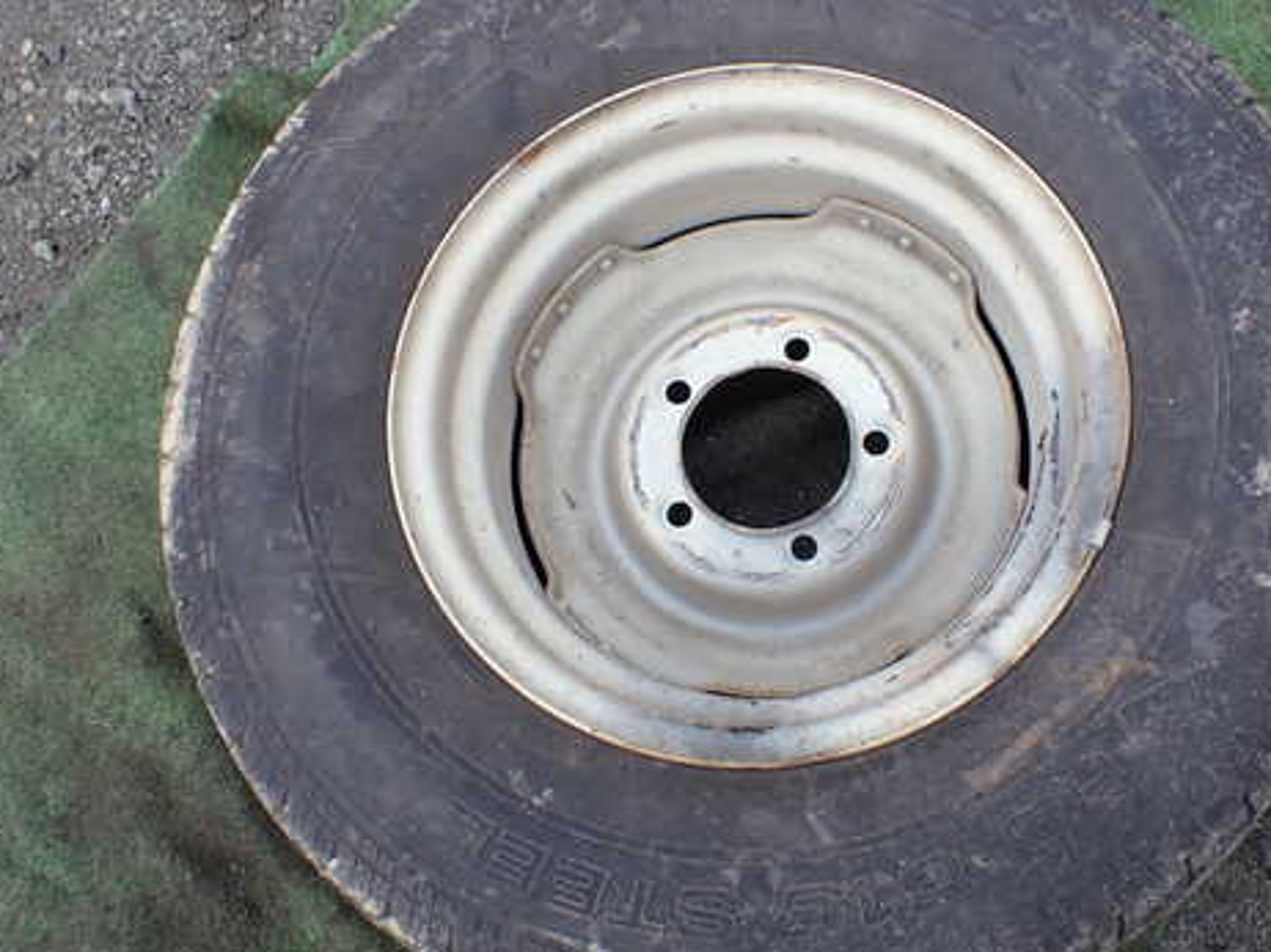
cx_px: 762
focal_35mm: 39
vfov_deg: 36.8
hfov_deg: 47.6
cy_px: 465
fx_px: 1431
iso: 100
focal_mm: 5.4
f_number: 3.2
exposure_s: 1/200
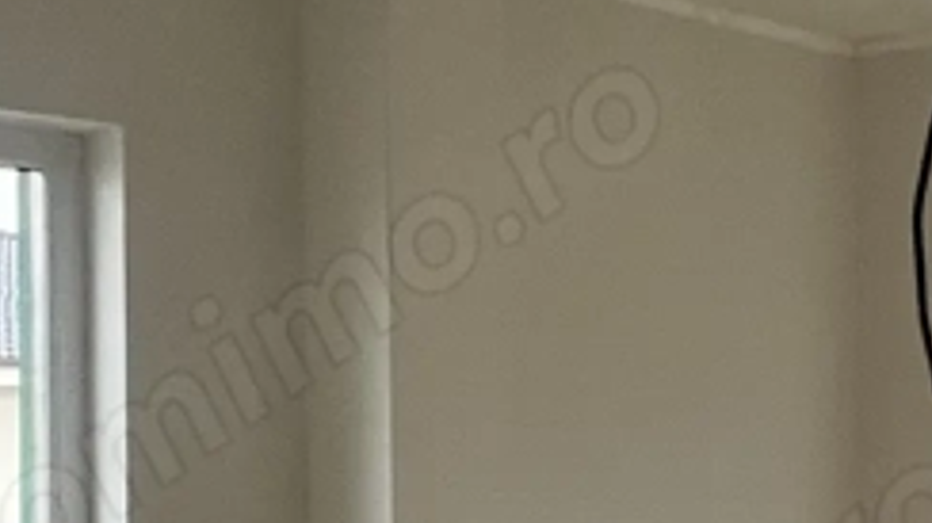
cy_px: 393
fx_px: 1433
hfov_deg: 34.8
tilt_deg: +0.0
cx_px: 756
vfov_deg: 20.5
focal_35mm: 58
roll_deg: -0.1
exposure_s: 1/99
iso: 250
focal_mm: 1.57
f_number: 1.8
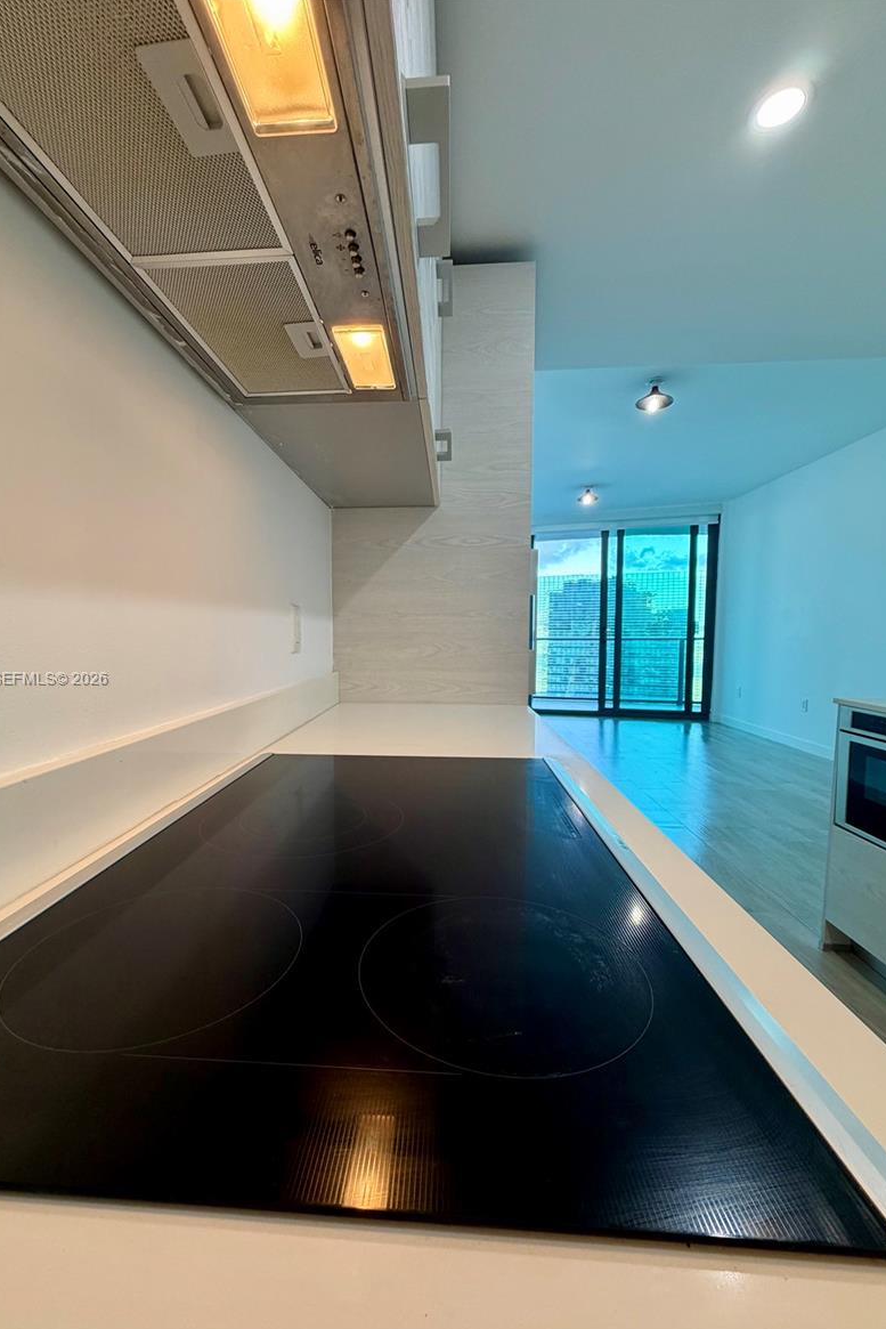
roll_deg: +0.0
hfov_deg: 77.2
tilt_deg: -5.1
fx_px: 554
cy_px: 680
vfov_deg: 100.4
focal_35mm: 15
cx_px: 409
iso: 160
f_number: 2.2
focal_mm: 2.22
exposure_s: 1/60
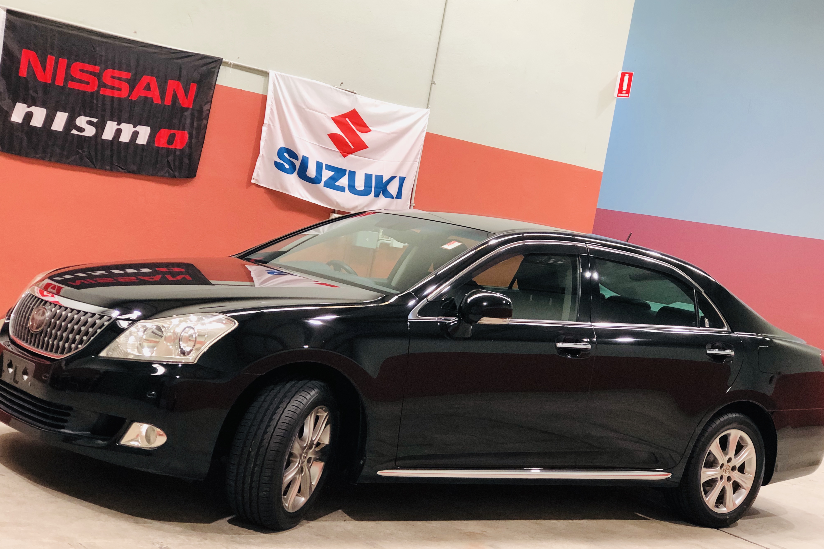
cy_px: 264
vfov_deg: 22.6
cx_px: 416
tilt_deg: -2.9
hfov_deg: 33.4
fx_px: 1373
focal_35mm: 60
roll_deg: -11.2
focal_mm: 6.6
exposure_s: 1/33
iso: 125
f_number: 2.8
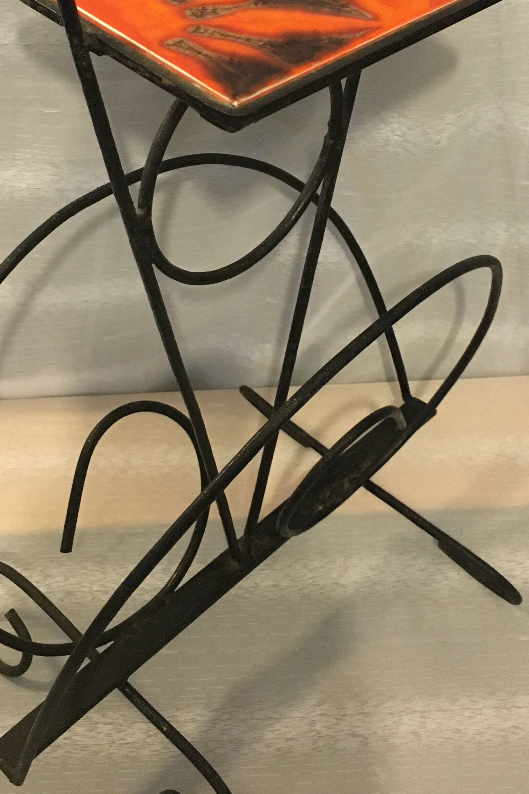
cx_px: 261
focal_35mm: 52
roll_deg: -2.6
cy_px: 221
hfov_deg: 26.0
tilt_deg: -37.8
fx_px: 1146
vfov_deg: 37.5
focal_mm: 4.15
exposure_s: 1/17
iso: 250
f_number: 2.2
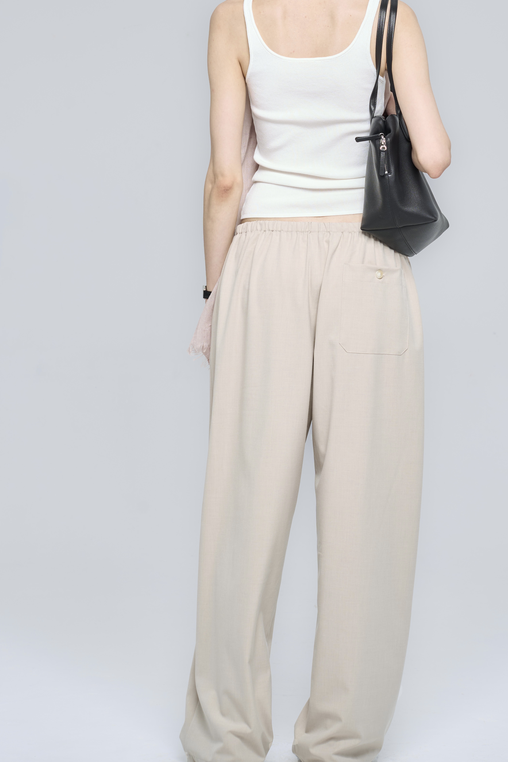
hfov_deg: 11.8
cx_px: 304
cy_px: 311
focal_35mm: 116
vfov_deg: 17.6
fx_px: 2455
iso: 200
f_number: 8
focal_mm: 85
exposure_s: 1/125
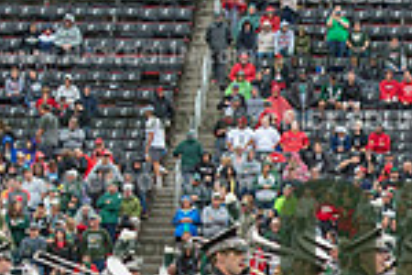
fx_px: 3639
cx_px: 472
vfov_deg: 4.3
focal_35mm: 318
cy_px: 311
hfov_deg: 6.4
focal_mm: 82
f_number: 4
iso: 400
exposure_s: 1/500
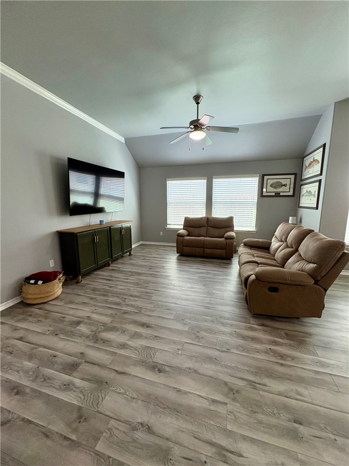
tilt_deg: -8.0
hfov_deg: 85.7
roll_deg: +0.3
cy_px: 233
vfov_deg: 102.1
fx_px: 188
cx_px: 174
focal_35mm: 14
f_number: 2.2
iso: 250
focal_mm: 2.22
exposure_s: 1/120
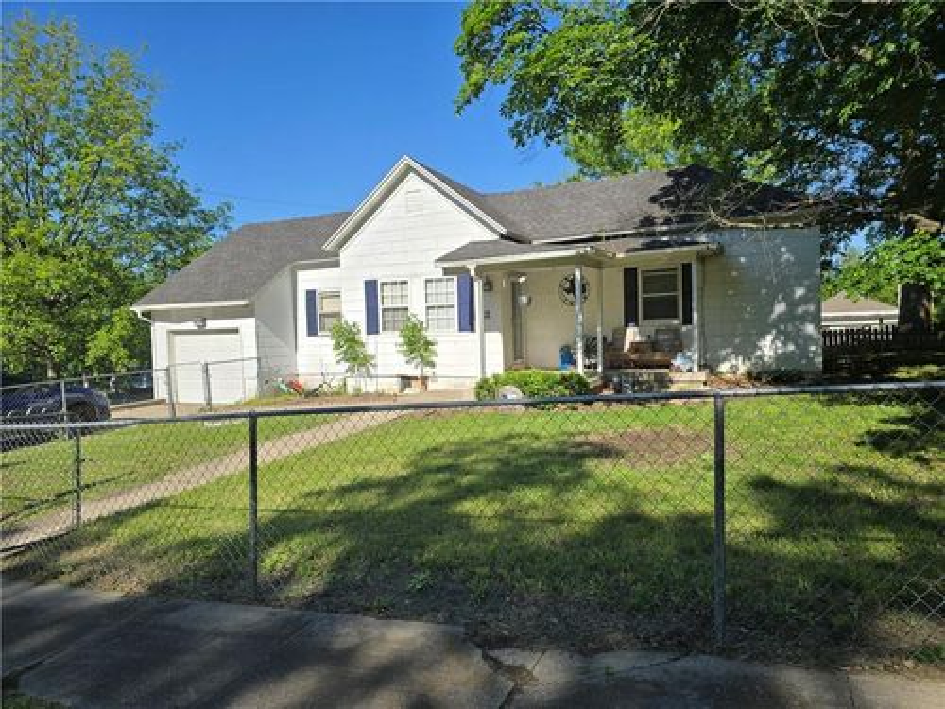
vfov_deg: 58.9
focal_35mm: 23
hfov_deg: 73.9
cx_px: 472
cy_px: 354
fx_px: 628
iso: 12
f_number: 1.7
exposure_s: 1/989
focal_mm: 6.3
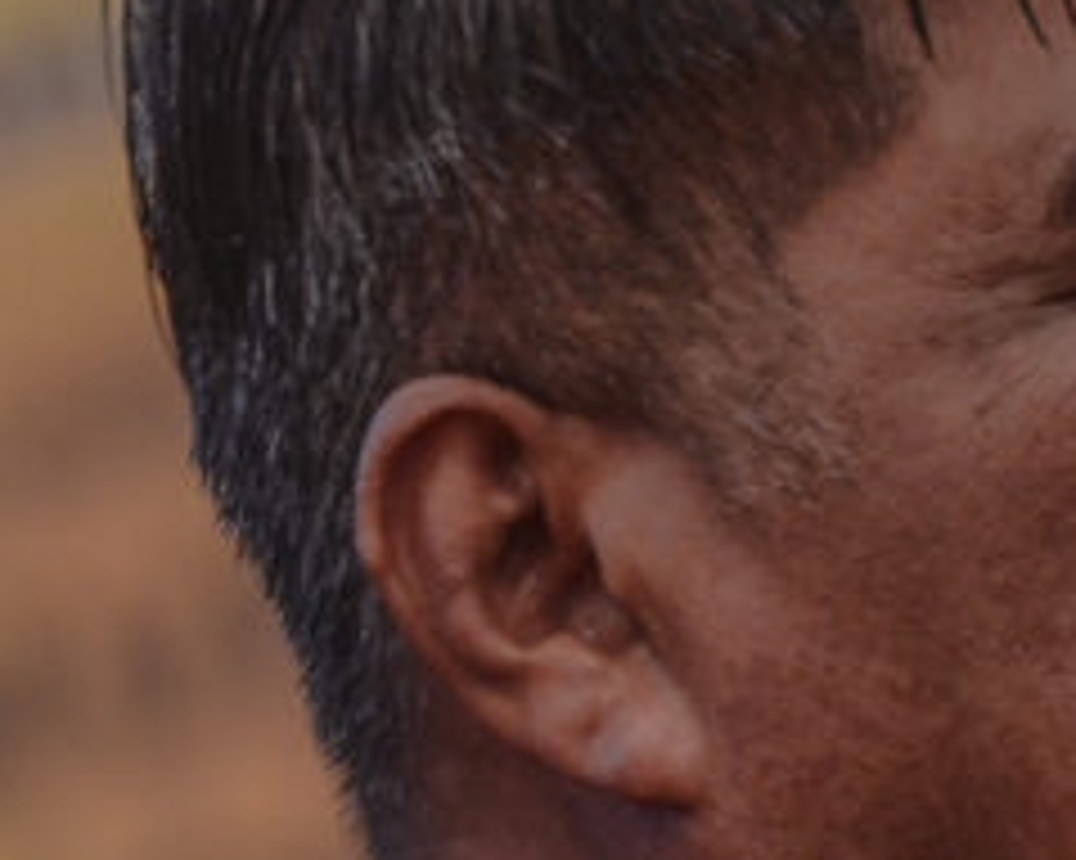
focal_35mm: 535
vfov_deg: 2.9
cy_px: 428
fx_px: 17030
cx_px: 1492
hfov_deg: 3.6
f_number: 2.8
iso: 4000
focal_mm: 200
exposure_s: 1/125
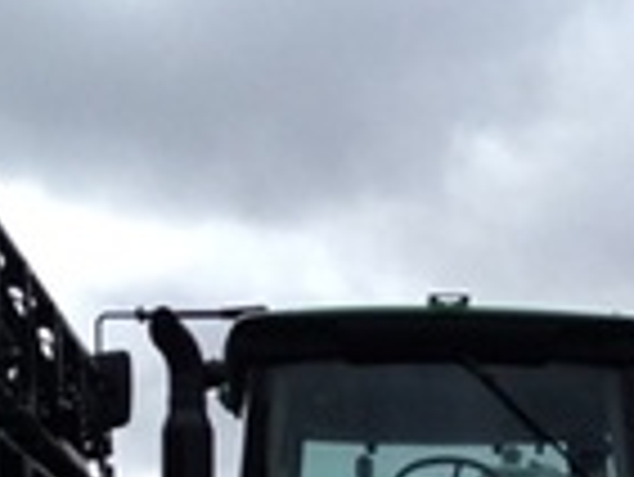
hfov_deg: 14.4
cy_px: 788
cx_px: 589
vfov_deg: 10.5
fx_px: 2475
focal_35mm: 135
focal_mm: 4.28
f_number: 2.4
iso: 50
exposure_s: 1/1972
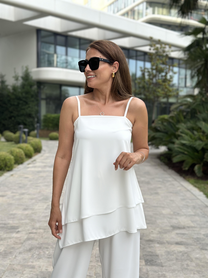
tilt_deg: -2.4
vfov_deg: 39.7
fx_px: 385
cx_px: 104
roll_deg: -1.3
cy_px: 139
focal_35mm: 48
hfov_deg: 30.3
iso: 80
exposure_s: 1/571
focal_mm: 6.86
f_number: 1.78
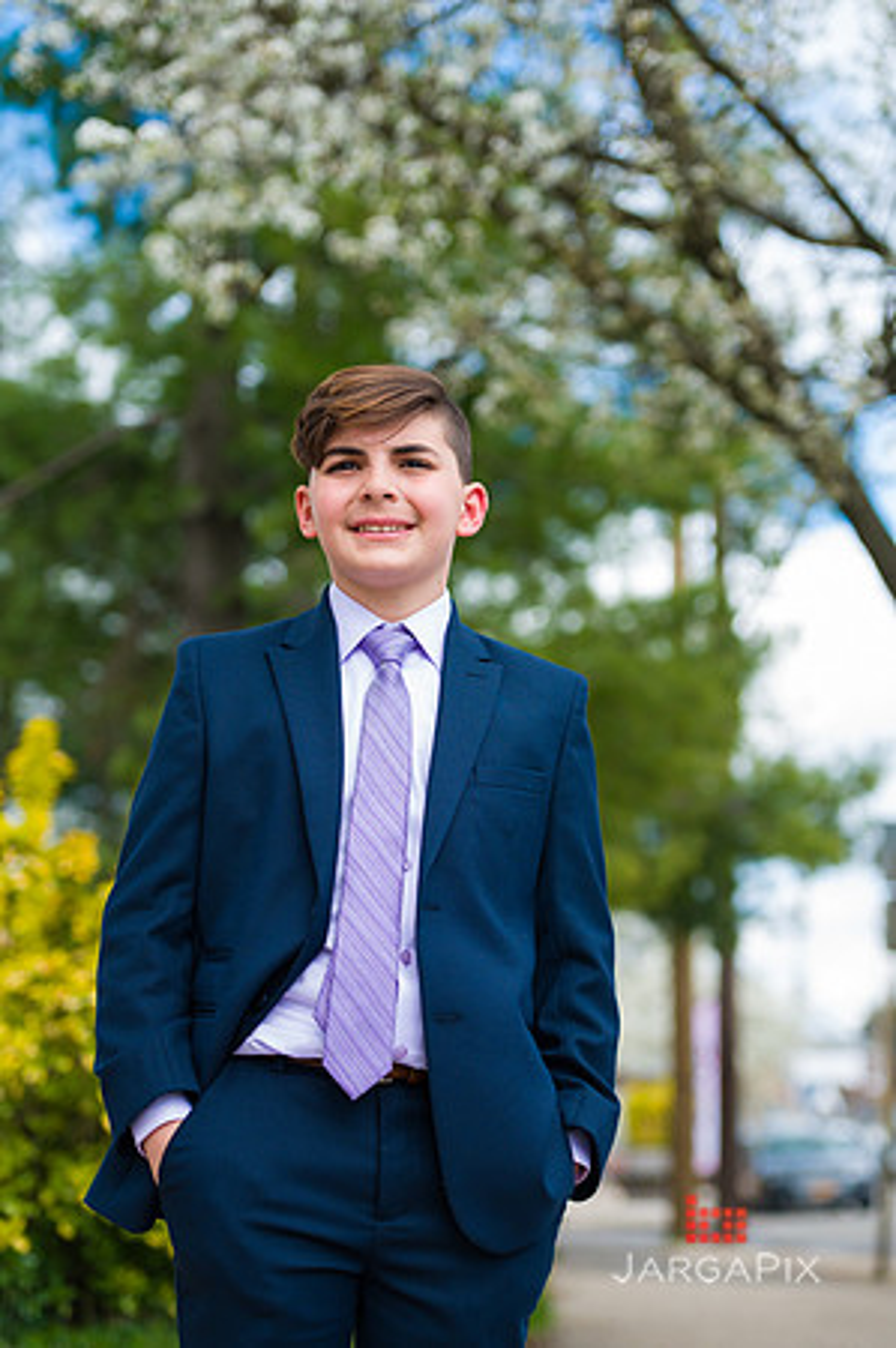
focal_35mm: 78
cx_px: 448
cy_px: 674
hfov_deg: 17.5
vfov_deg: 26.0
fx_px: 2919
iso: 400
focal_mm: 78
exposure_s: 1/1600
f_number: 3.2
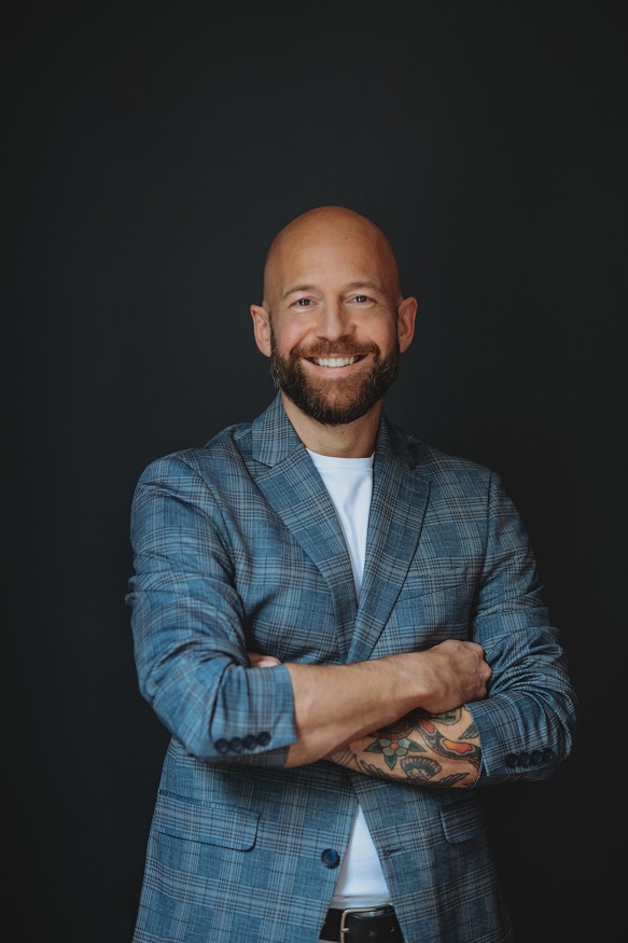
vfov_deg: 18.9
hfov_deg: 12.7
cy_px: 470
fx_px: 2827
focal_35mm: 108
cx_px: 312
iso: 320
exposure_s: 1/160
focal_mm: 105
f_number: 1.8
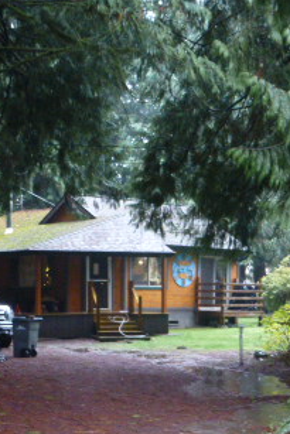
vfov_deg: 30.8
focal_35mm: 65
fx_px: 784
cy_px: 267
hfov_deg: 20.9
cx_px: 116
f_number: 3.6
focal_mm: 5.4
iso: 800
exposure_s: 1/8
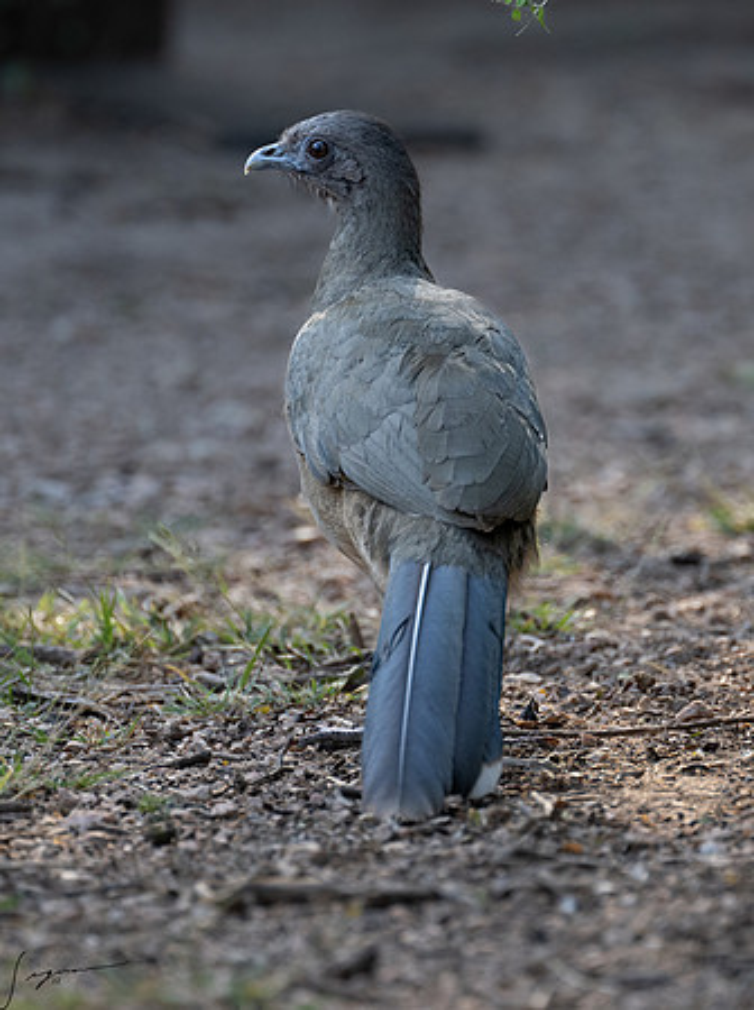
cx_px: 557
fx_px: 20411
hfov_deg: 2.1
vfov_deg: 2.8
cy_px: 444
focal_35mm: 701
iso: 800
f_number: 6.3
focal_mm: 400
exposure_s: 1/400
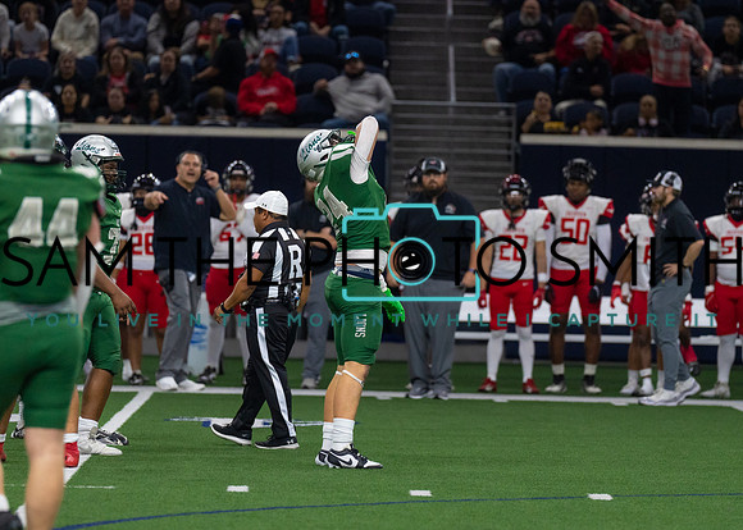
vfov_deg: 4.7
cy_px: 251
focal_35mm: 309
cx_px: 365
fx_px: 6516
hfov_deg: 6.5
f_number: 2.8
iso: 1600
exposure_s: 1/1250
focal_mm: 200
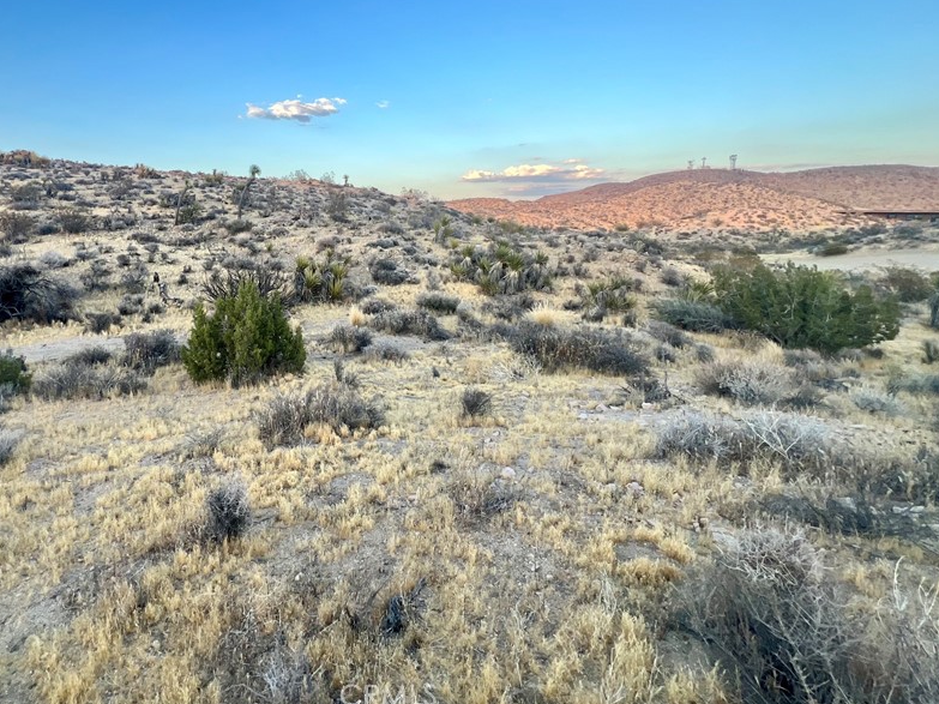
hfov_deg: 88.8
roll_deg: +1.1
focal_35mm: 17
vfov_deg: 73.1
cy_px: 252
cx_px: 338
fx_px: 461
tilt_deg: -4.5
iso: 32
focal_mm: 1.57
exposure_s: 1/178
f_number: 1.8
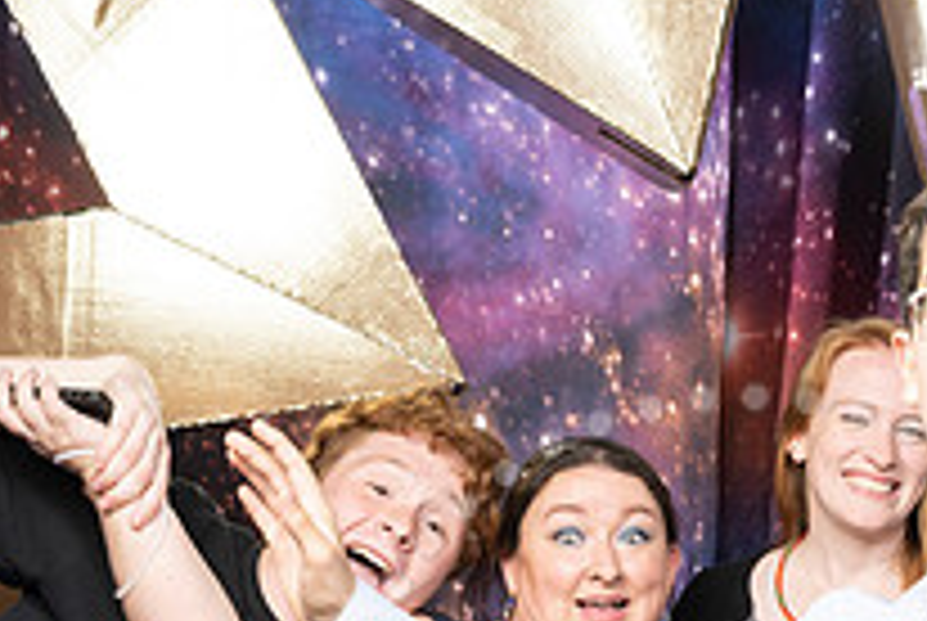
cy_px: 808
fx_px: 3043
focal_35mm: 118
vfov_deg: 11.4
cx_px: 747
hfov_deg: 17.2
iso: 320
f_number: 9
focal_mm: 42
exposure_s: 1/160
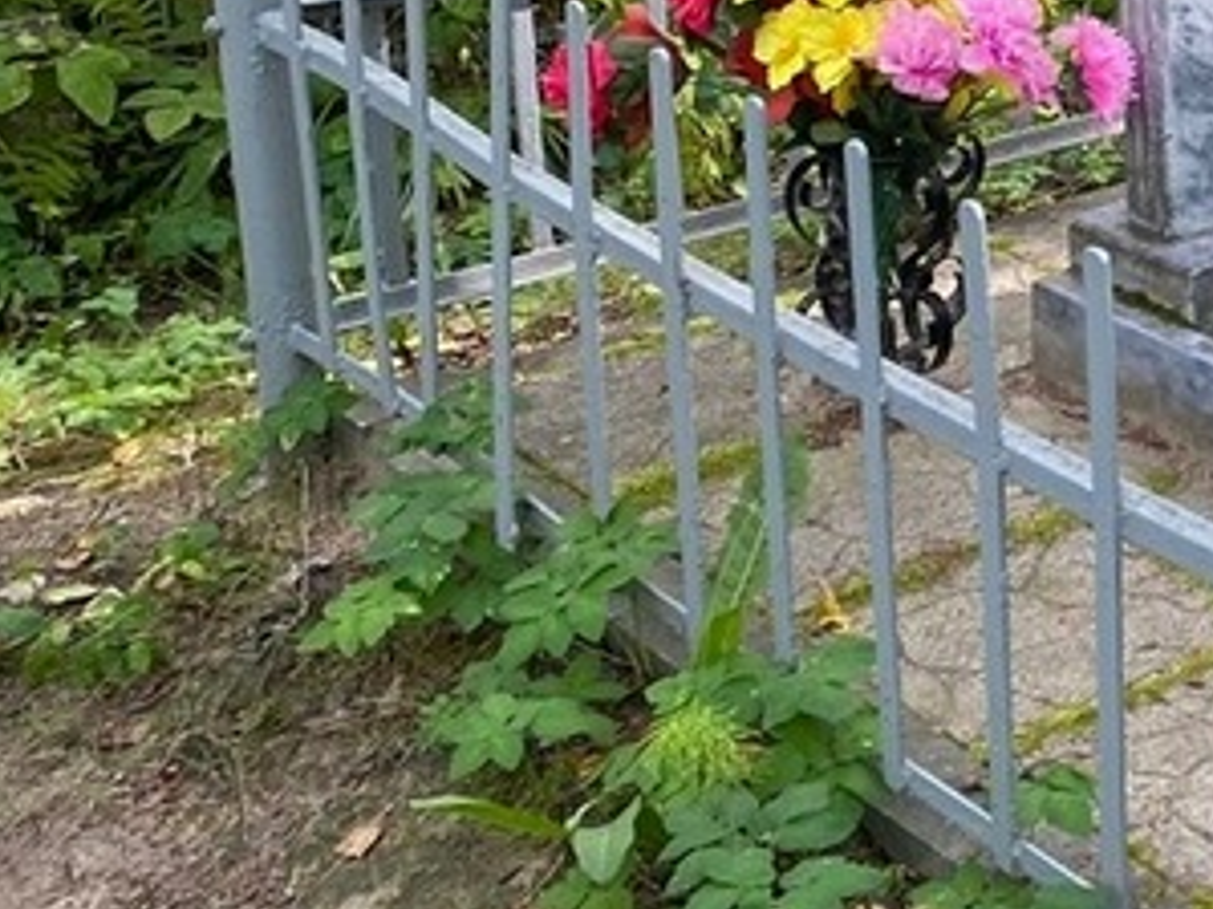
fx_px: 3117
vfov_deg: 16.3
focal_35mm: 89
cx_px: 1712
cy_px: 69
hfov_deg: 19.7
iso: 32
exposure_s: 1/129
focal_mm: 4.25
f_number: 1.8
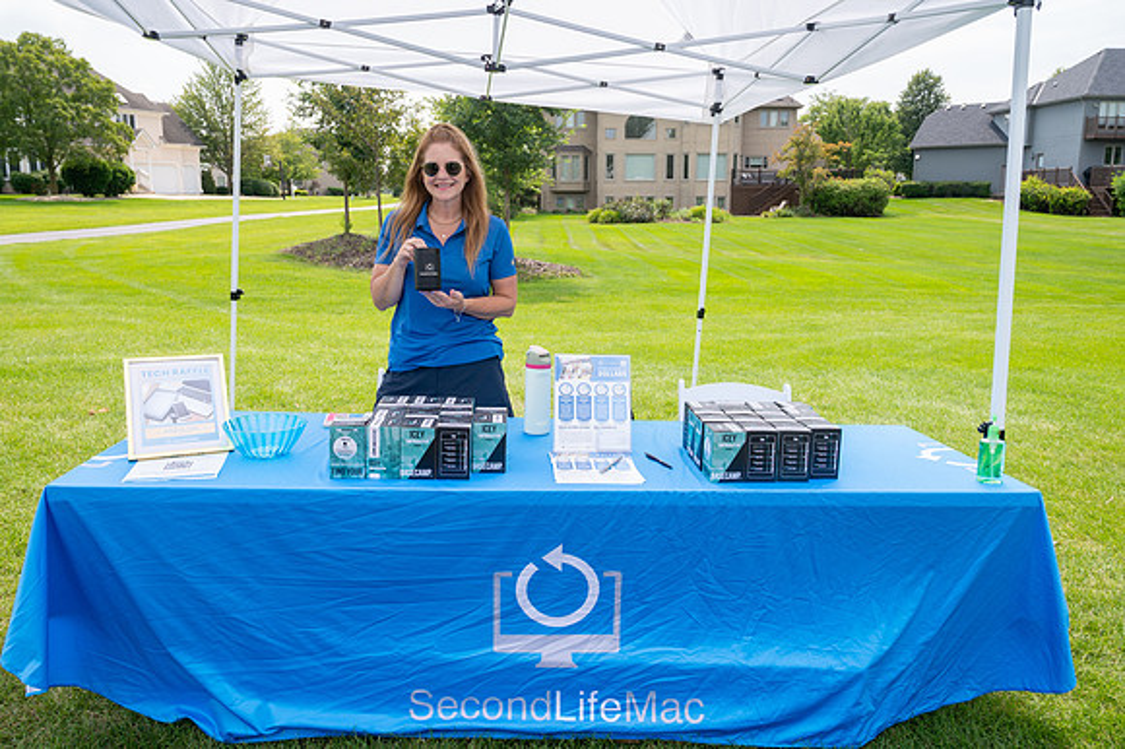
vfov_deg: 47.4
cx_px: 574
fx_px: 851
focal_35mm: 27
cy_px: 341
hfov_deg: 66.9
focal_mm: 25
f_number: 6.3
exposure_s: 1/400
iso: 250
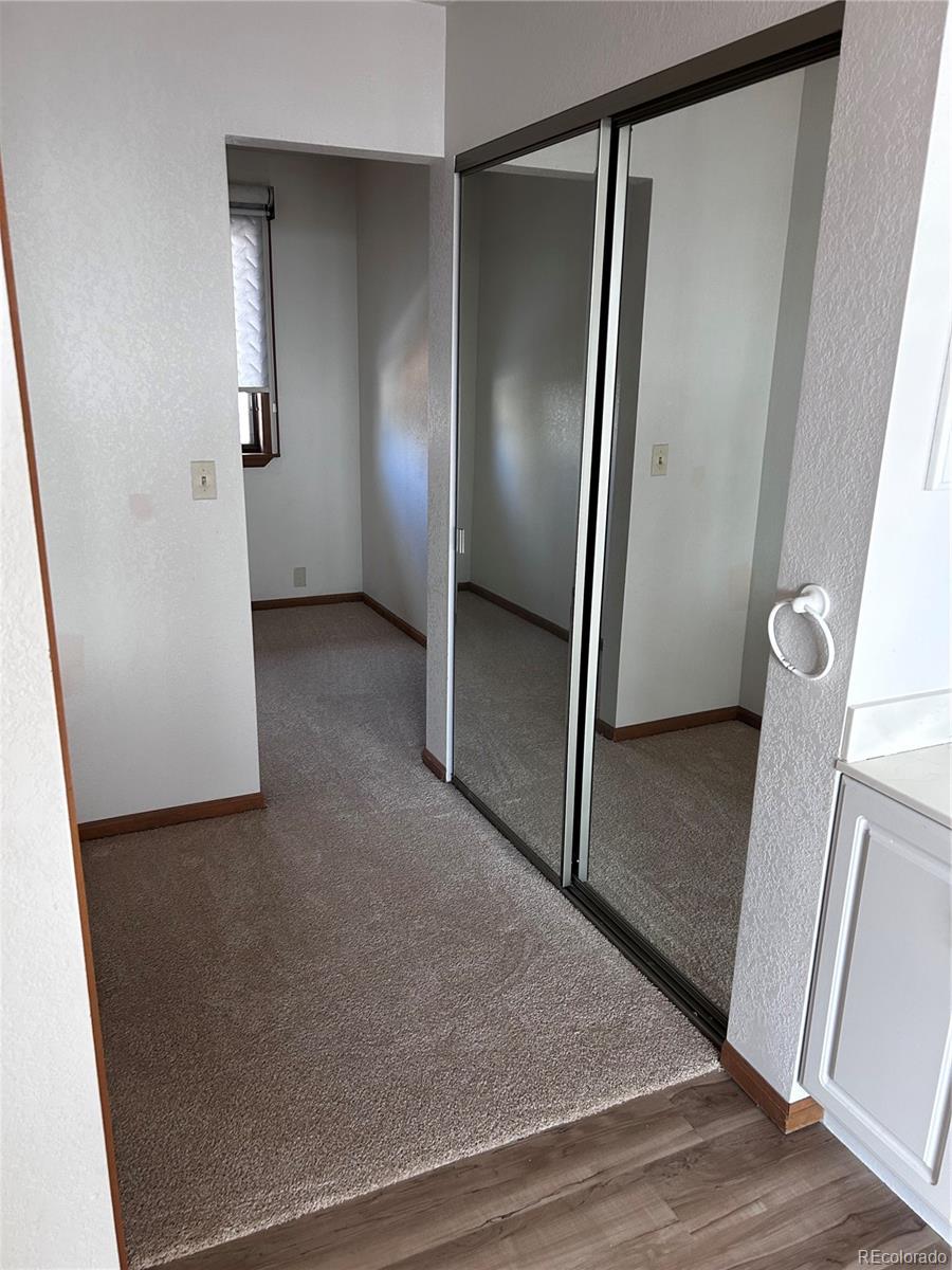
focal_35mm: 26
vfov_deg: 67.3
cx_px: 476
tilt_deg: -17.7
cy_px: 635
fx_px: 953
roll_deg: -3.1
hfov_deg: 53.1
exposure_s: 1/120
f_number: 1.5
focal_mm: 5.7
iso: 125
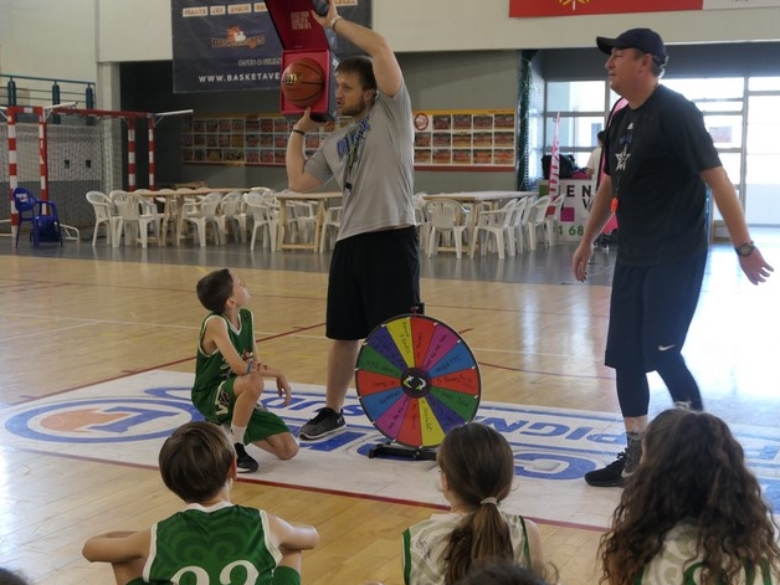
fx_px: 1217
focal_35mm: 54
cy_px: 296
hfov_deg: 35.5
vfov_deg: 27.0
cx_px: 395
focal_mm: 18
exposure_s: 1/100
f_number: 2.8
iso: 500
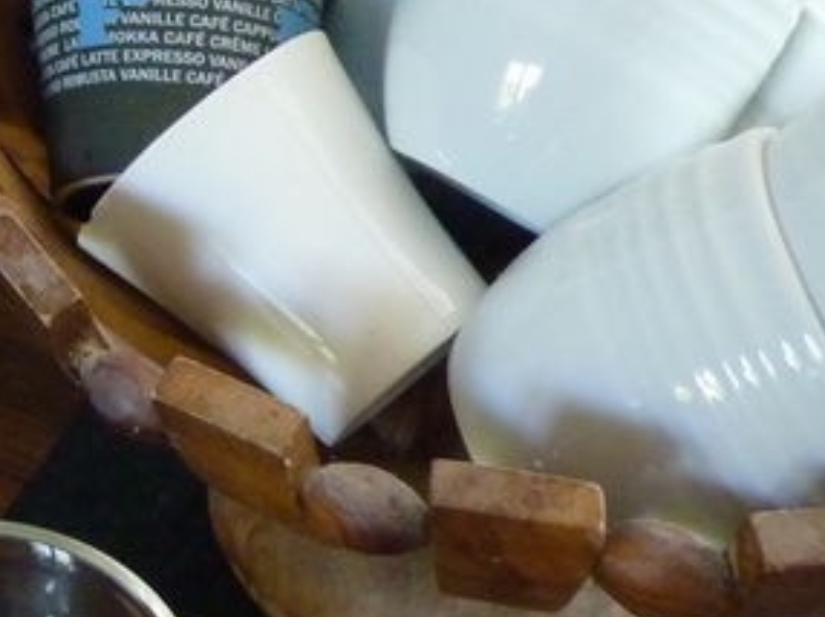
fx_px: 2334
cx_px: -519
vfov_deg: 13.9
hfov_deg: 17.4
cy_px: -383
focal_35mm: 98
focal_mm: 5
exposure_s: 1/20
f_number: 2.8
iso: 400
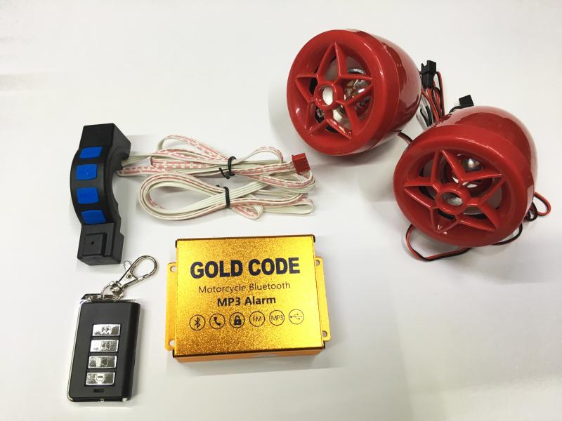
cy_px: 210
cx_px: 281
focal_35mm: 29
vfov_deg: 48.2
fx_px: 471
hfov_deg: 61.7
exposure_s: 1/30
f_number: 2.2
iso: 64
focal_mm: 4.15
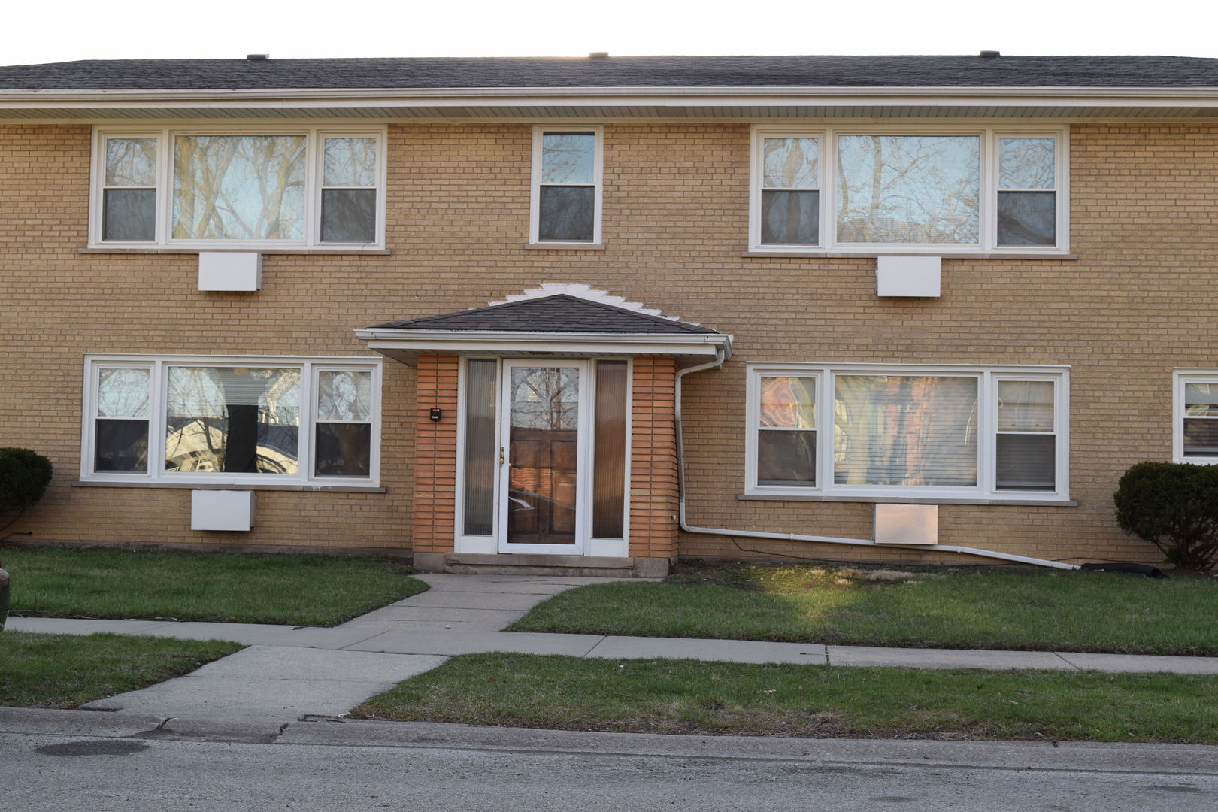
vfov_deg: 26.5
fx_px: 1725
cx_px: 609
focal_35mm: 51
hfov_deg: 38.9
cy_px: 406
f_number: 7.1
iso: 400
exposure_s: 1/200
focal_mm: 34
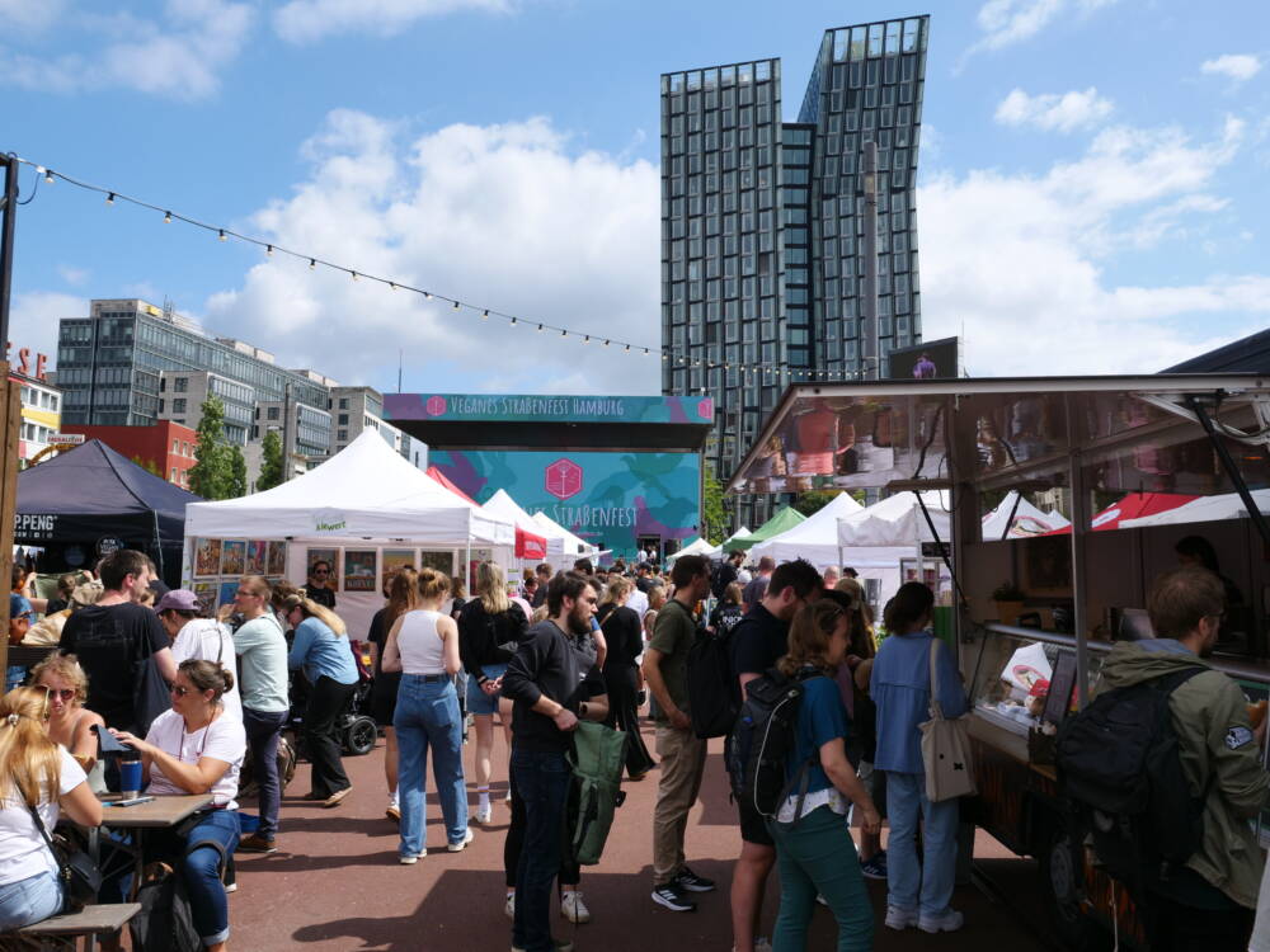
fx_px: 1101
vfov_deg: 46.8
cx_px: 635
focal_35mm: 30
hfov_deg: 60.0
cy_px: 476
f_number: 5.6
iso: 200
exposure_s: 1/1000
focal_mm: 15
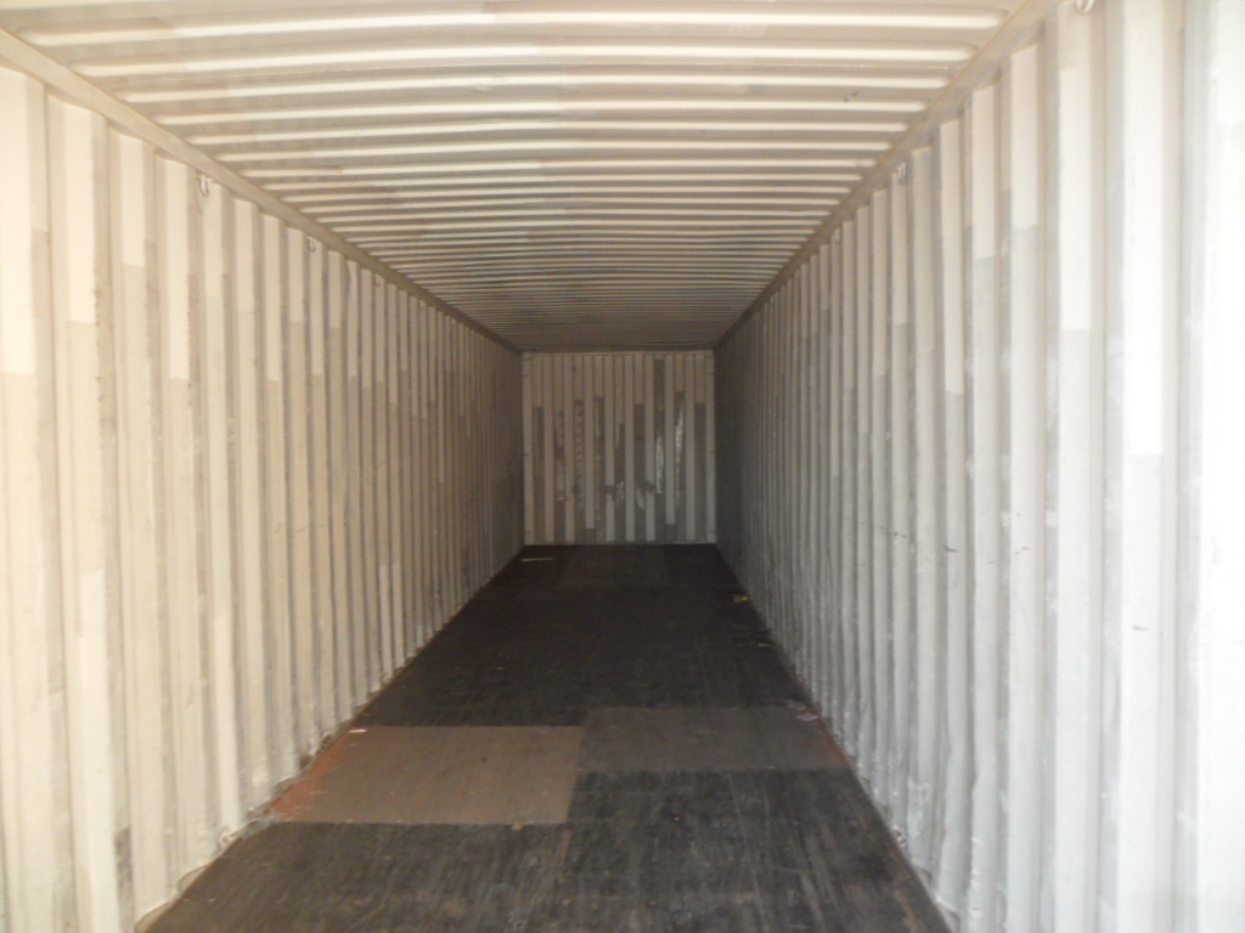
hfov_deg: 65.3
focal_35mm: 27
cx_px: 622
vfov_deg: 51.4
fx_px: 971
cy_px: 466
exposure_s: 1/45
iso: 200
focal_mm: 4.9
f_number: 3.5
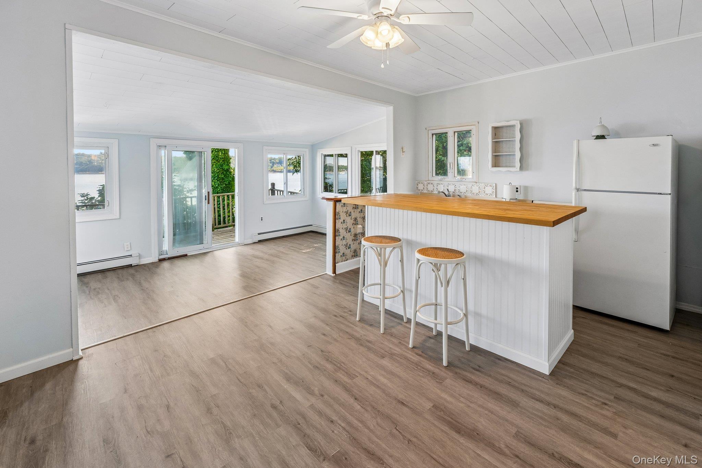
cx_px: 351
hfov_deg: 104.3
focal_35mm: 14
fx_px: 273
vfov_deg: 81.2
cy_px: 234
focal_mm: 14
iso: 400
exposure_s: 1/50
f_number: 7.1
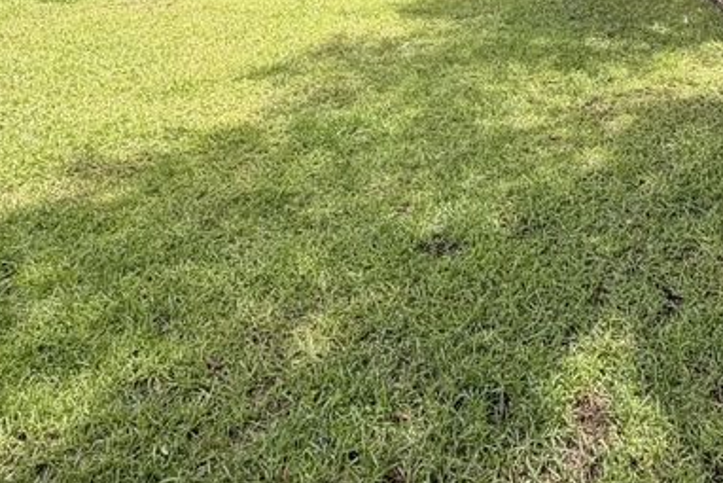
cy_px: -169
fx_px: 784
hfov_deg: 47.9
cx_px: 532
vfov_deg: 27.6
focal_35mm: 39
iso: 50
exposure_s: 1/413
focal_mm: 2.22
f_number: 2.2
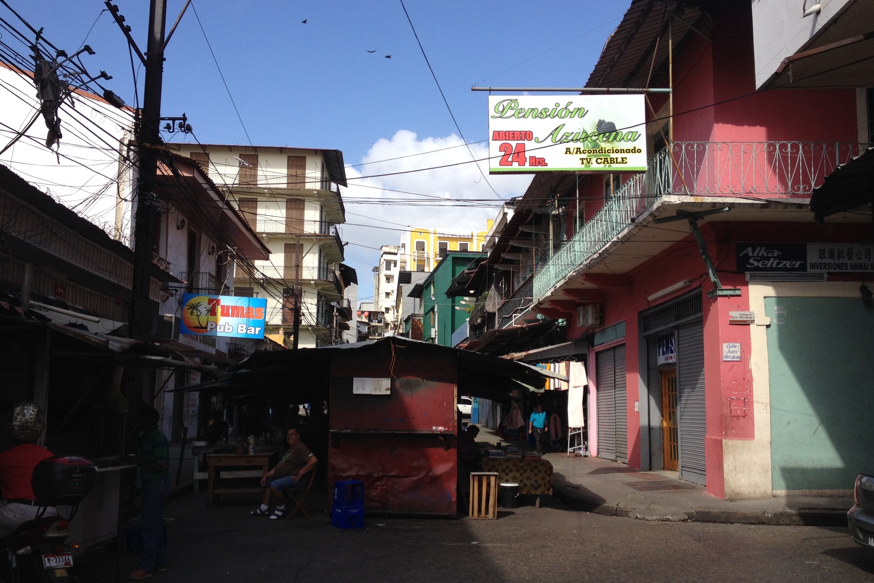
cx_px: 438
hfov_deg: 51.9
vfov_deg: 35.9
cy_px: 315
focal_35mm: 37
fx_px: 898
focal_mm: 4.28
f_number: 2.4
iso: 50
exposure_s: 1/1416
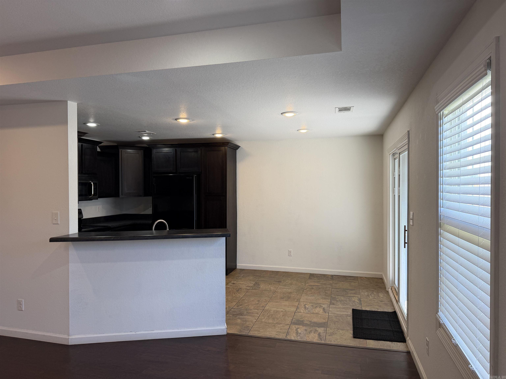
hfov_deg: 71.6
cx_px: 253
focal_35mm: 24
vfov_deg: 56.8
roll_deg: +0.9
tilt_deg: -0.5
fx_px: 351
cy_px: 190
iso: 100
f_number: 1.78
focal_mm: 6.76
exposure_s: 1/120
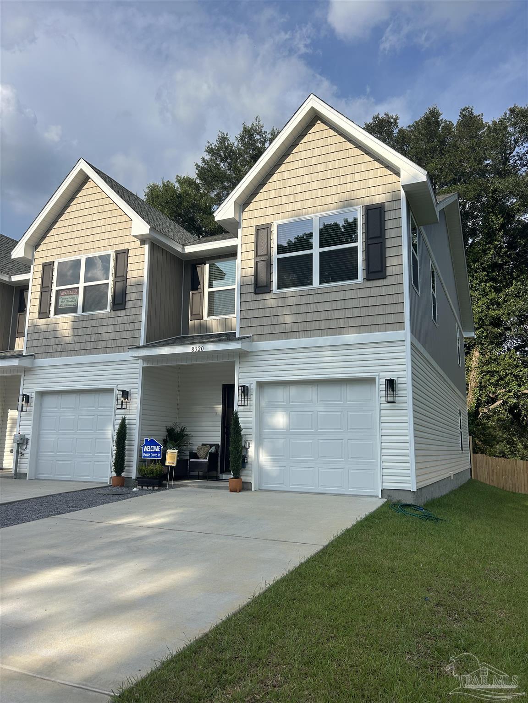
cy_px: 352
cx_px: 264
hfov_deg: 53.1
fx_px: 529
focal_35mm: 26
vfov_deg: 67.3
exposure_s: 1/4630
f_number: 1.5
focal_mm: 5.7
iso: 50
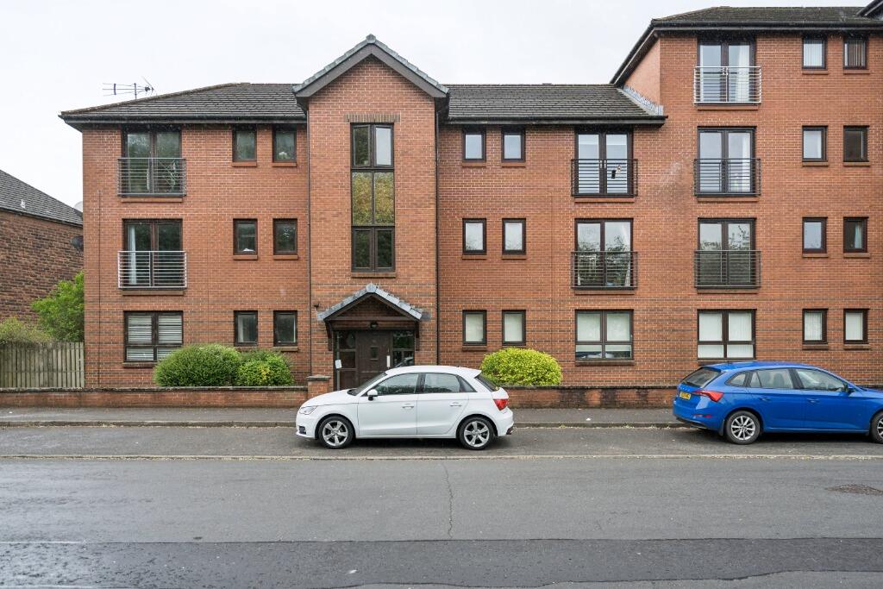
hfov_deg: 67.4
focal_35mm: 27
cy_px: 294
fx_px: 662
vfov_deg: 47.9
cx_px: 442
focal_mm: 27
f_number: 4
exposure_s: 1/1000
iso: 800
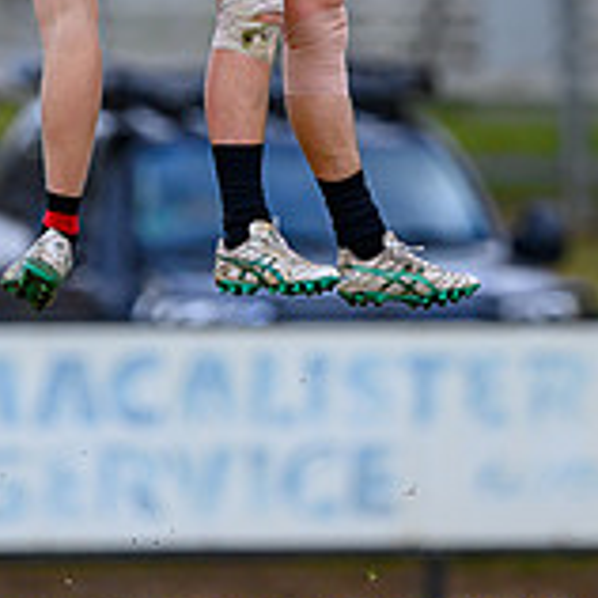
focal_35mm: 2143
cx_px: 263
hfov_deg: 0.8
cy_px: -107
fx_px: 41884
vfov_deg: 0.8
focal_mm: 500
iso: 640
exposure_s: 1/1250
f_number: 4
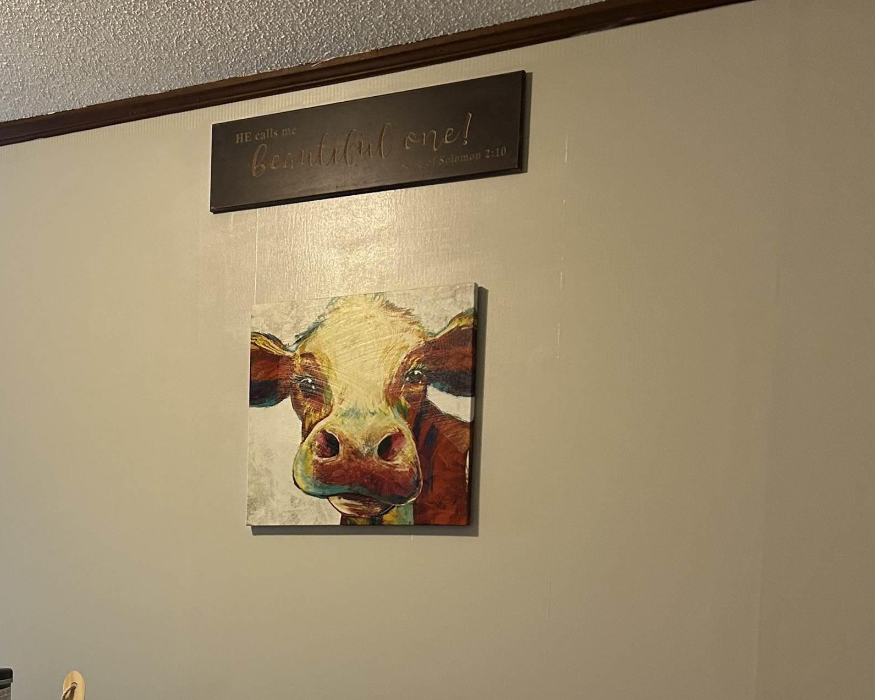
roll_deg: +0.2
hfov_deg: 35.8
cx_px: 94
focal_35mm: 49
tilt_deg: -2.5
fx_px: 1269
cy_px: 620
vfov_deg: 29.6
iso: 160
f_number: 1.5
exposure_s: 1/60
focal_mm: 5.7
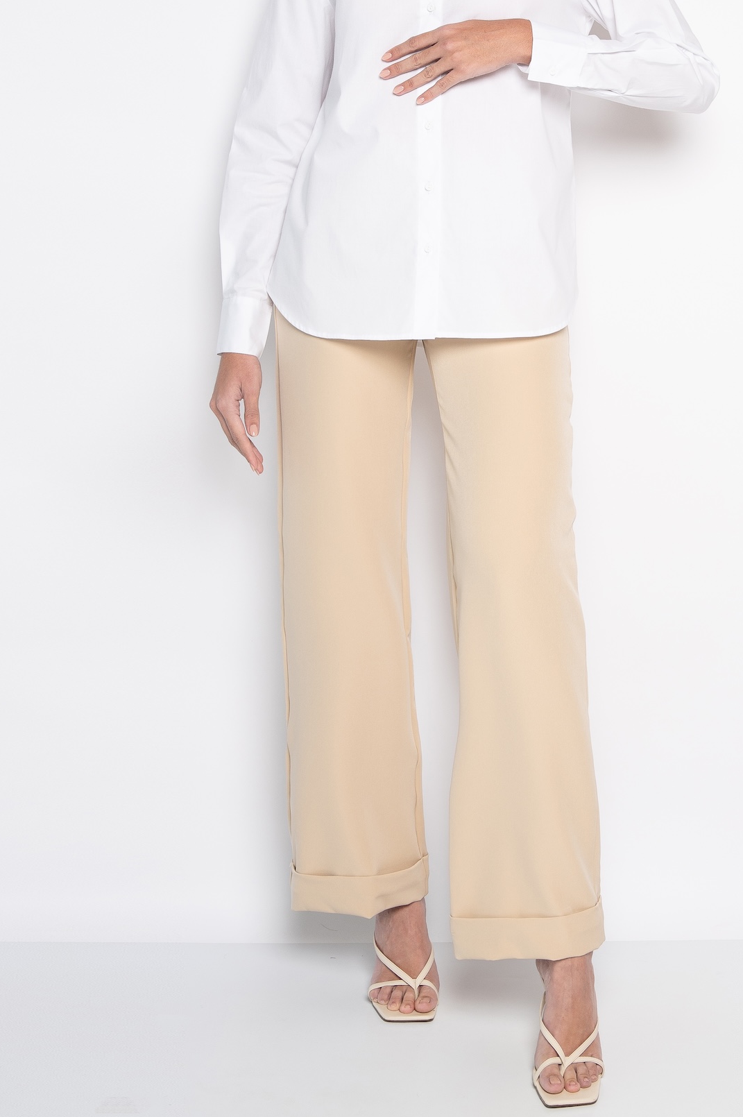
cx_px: 449
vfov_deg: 35.2
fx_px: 1736
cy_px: 336
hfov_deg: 24.1
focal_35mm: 56
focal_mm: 40
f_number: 5
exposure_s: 1/125
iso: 200
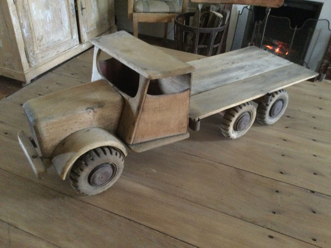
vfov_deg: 45.4
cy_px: 124
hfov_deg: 58.4
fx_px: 296
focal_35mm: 31
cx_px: 166
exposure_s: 1/17
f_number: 2.4
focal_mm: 3.3
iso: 640
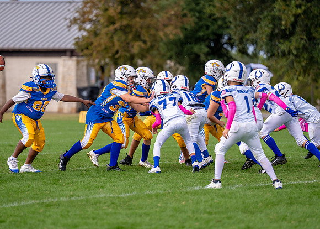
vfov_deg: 5.9
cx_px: 127
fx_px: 2229
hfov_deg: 8.2
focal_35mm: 245
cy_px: 101
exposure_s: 1/2000
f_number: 2.8
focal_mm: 200
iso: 400
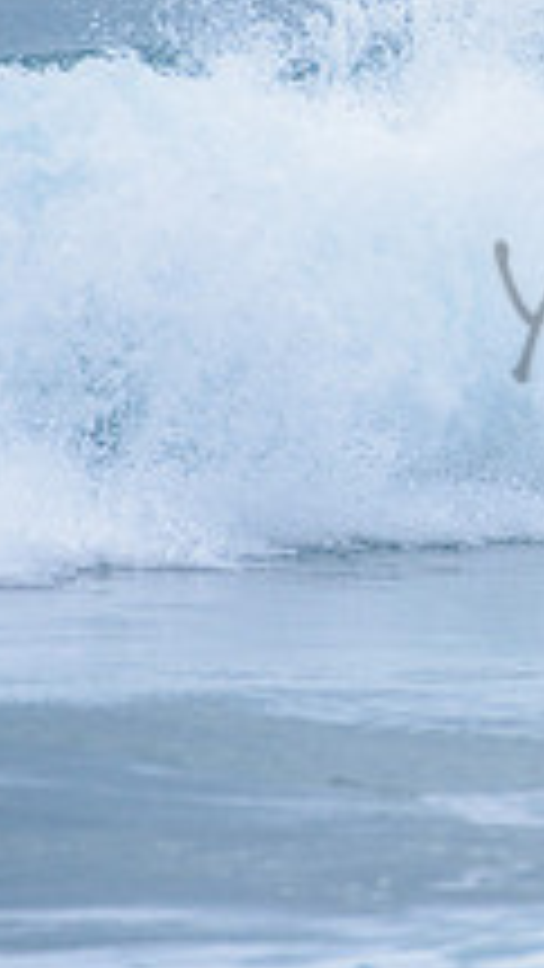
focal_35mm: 1414
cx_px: 958
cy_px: 272
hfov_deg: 0.9
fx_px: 36246
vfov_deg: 1.5
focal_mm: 500
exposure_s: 1/2000
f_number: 5.6
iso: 320
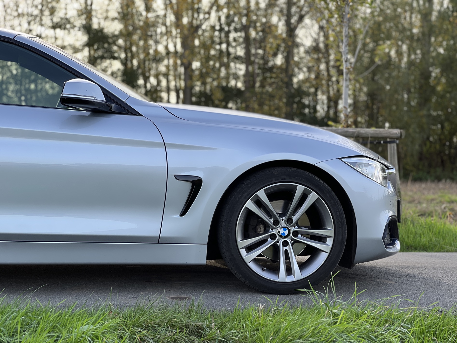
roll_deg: -0.8
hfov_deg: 25.3
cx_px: 228
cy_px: 172
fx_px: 1016
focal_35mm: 77
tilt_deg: -0.4
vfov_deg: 19.1
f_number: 2.8
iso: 20
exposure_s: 1/123
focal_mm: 9
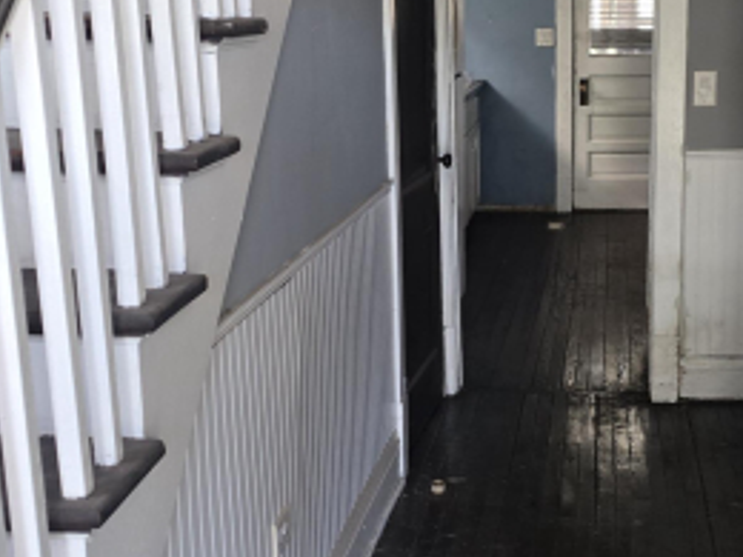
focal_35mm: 59
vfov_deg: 24.8
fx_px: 1266
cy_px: 277
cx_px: 553
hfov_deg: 32.1
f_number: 1.7
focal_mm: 6.3
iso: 500
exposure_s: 1/120
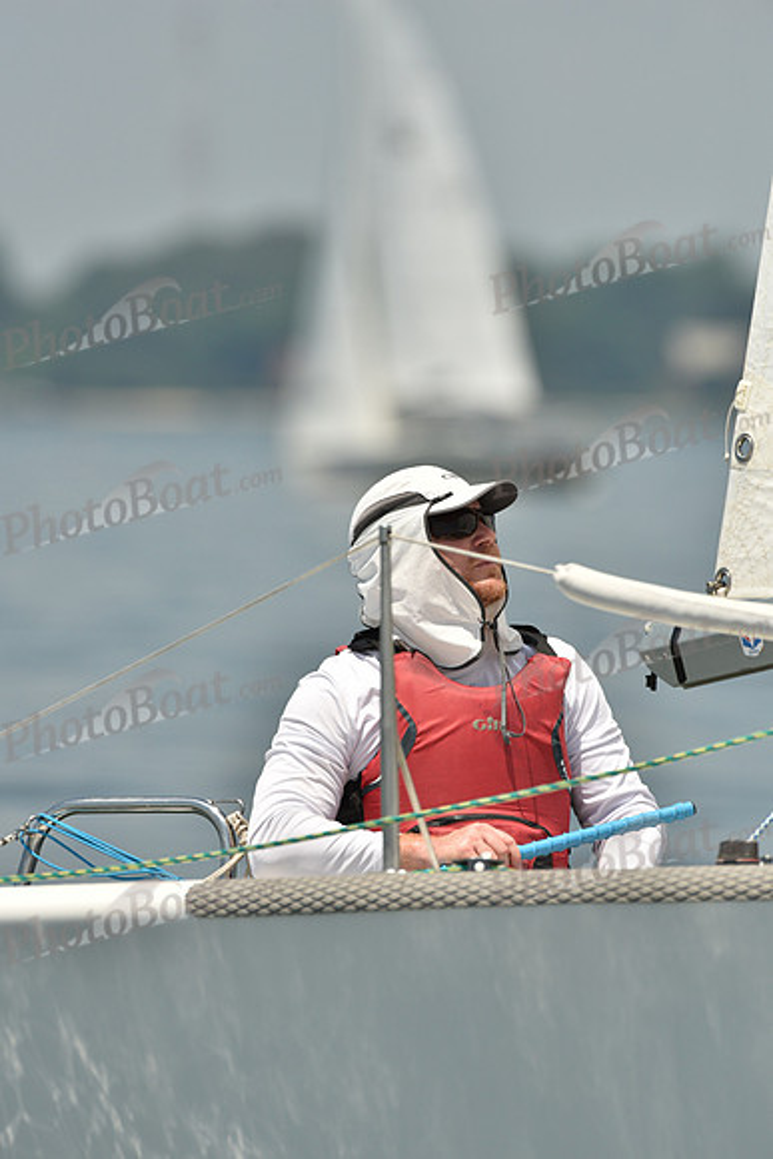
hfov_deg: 2.3
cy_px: 580
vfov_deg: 3.4
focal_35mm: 600
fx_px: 19312
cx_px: 386
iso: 320
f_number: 8
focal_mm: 600
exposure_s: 1/1600
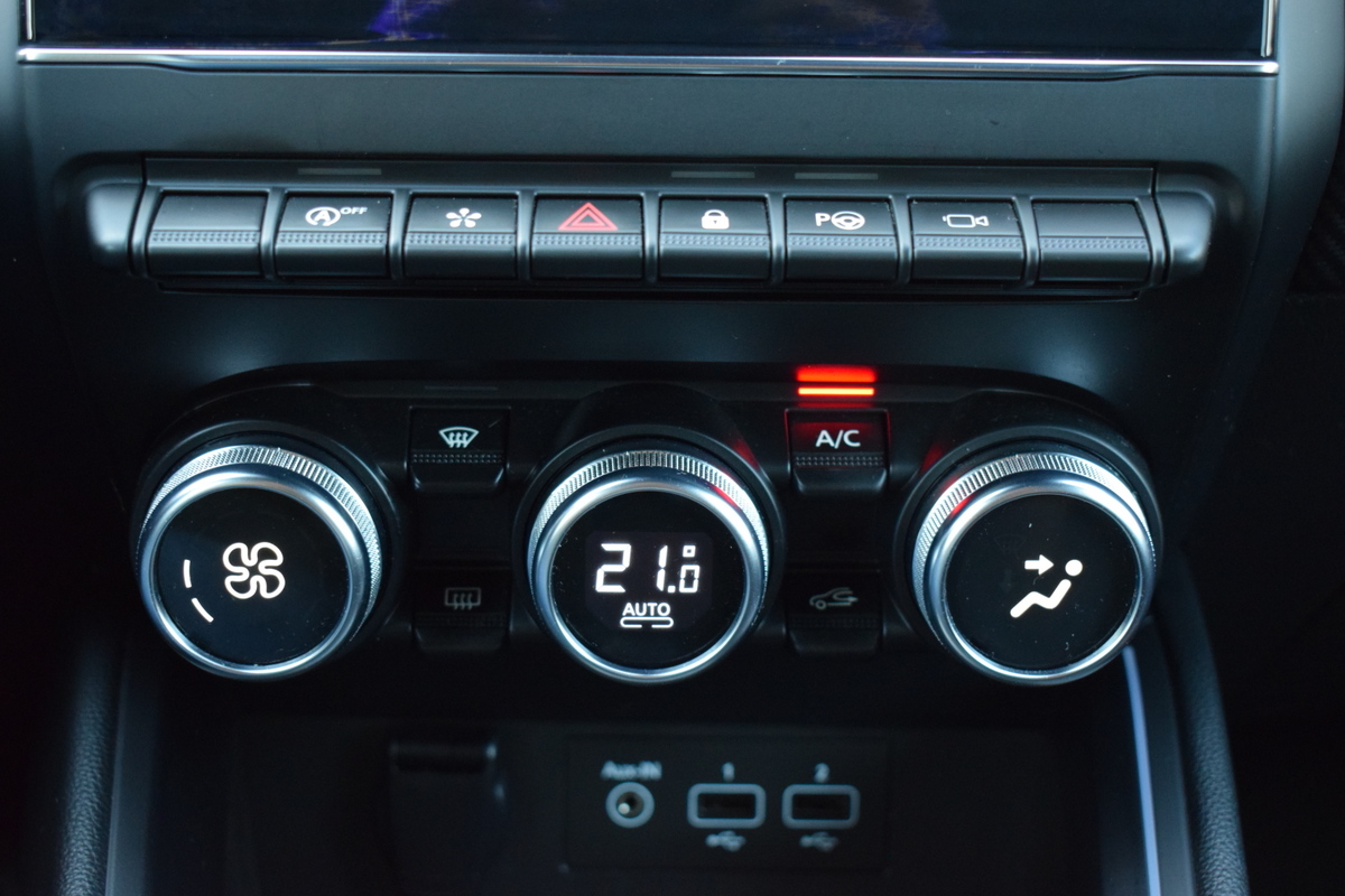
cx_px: 672
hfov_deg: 35.1
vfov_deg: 23.8
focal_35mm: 57
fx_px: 2129
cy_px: 448
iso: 2800
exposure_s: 1/60
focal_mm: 38
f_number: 4.8
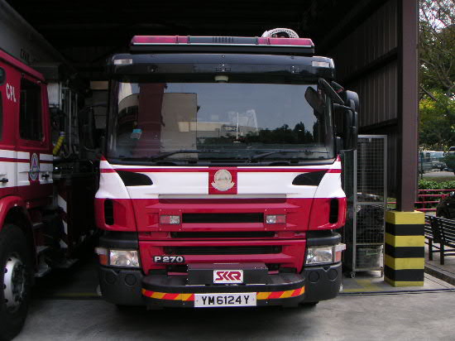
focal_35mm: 38
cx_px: 228
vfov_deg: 37.7
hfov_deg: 49.0
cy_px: 170
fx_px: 499
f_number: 2.8
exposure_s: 1/250
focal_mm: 6
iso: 50
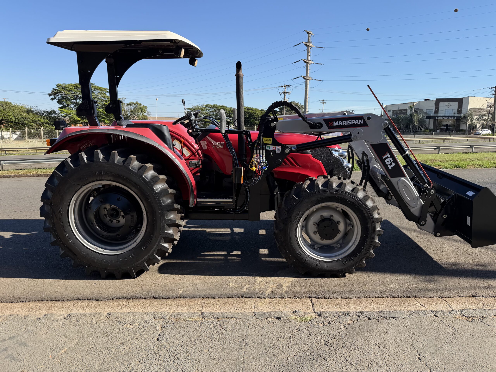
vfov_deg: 56.8
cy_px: 186
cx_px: 248
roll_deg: -1.4
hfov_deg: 71.6
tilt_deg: -10.1
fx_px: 344
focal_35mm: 24
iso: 80
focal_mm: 6.76
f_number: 1.78
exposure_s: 1/2445
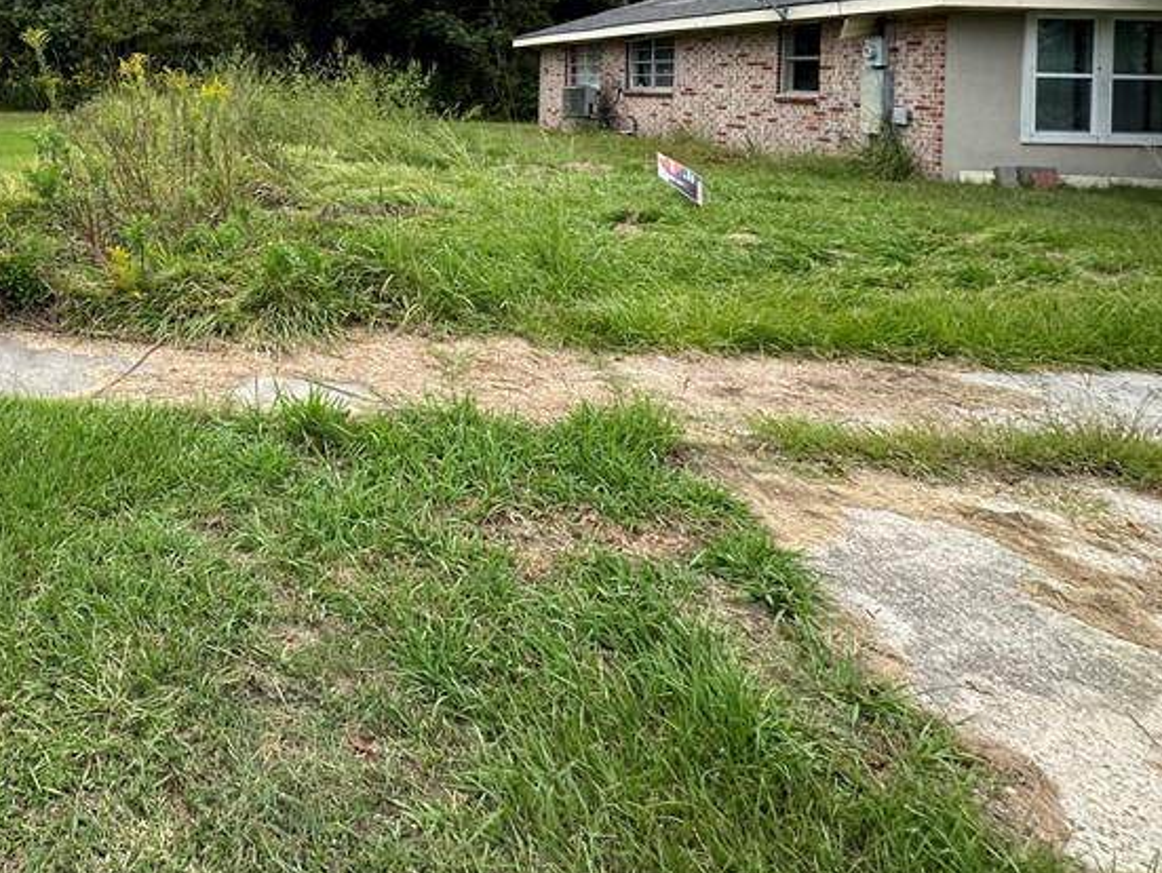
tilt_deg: -0.3
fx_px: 873
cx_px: 152
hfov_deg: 59.0
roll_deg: -1.9
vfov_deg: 47.7
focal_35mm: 26
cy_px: 86
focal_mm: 2.22
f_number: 2.2
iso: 40
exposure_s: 1/564
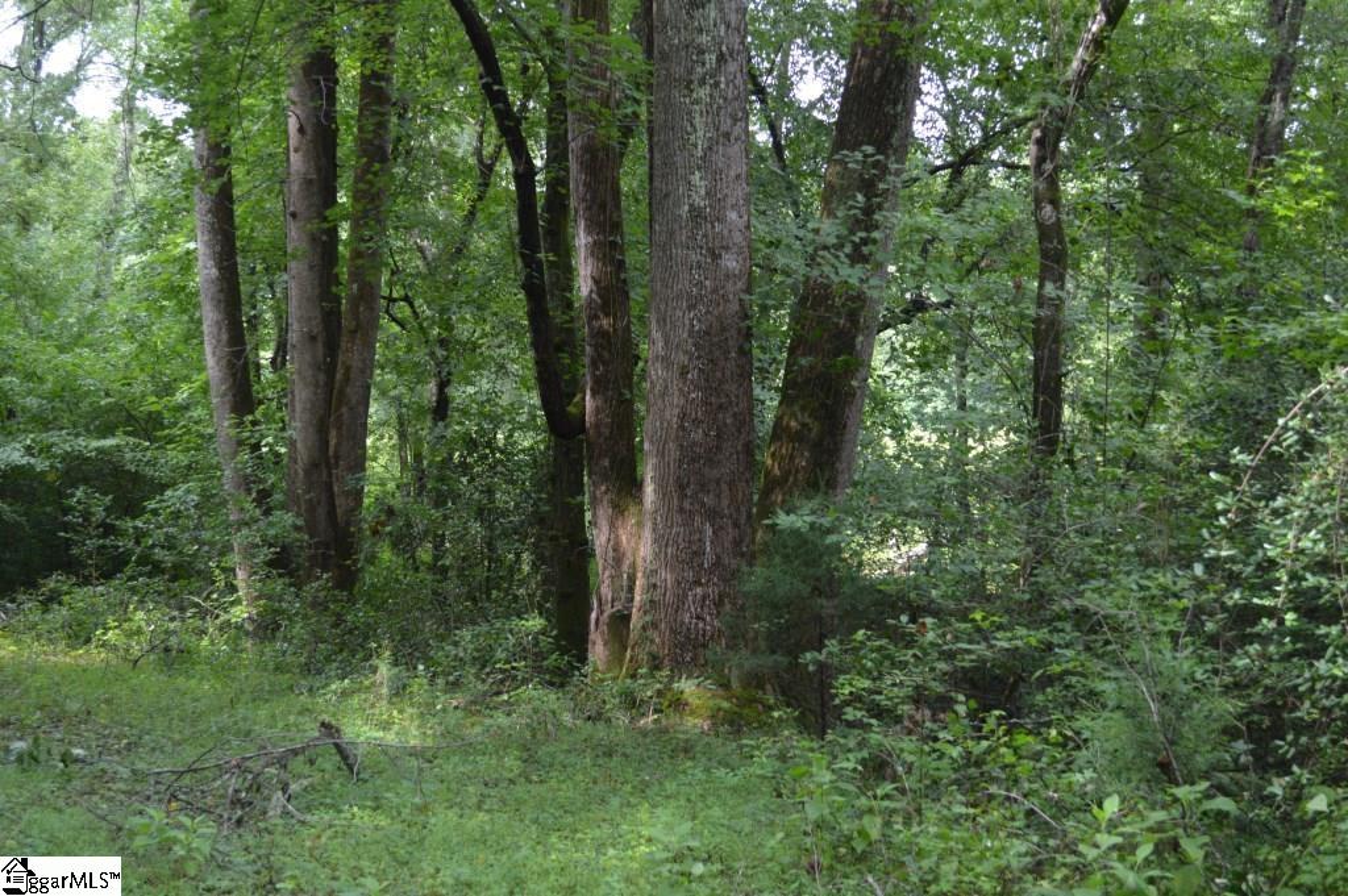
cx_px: 674
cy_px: 448
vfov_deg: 22.6
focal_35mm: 60
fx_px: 2245
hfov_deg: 33.4
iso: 400
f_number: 5.3
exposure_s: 1/80
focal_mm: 40
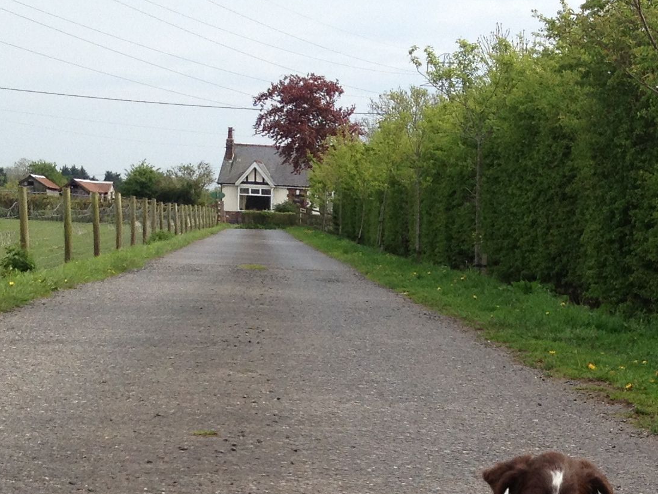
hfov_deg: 18.7
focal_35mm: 104
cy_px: 641
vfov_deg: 13.7
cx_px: 524
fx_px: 1977
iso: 50
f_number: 2.4
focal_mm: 4.28
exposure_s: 1/824
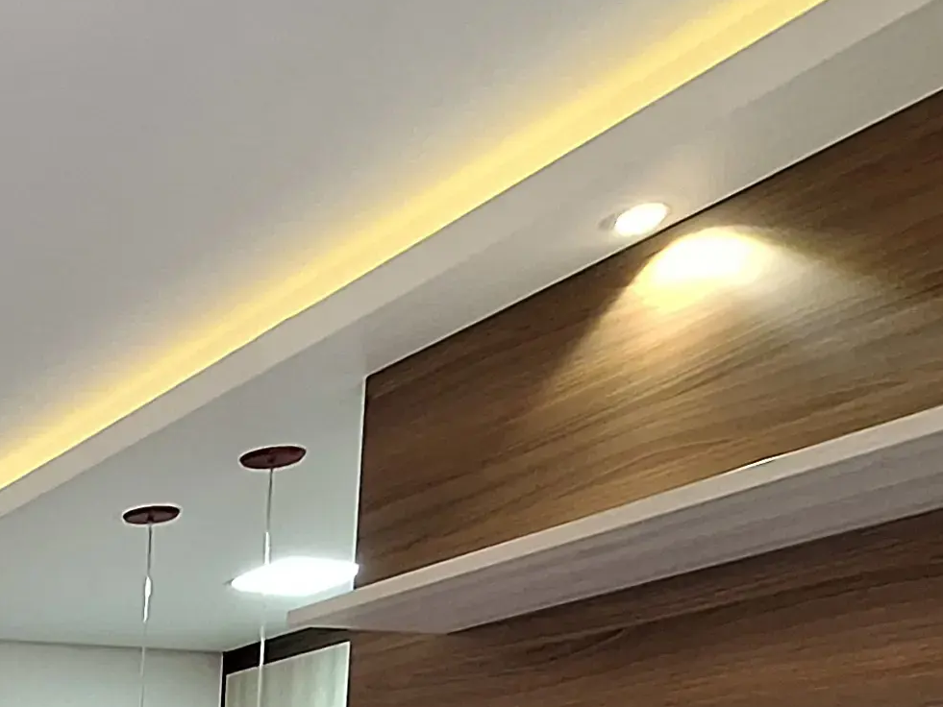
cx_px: -370
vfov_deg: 21.3
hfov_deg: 27.9
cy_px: 1162
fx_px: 1444
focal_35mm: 53
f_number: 2.2
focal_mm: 1.74
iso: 160
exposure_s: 1/40
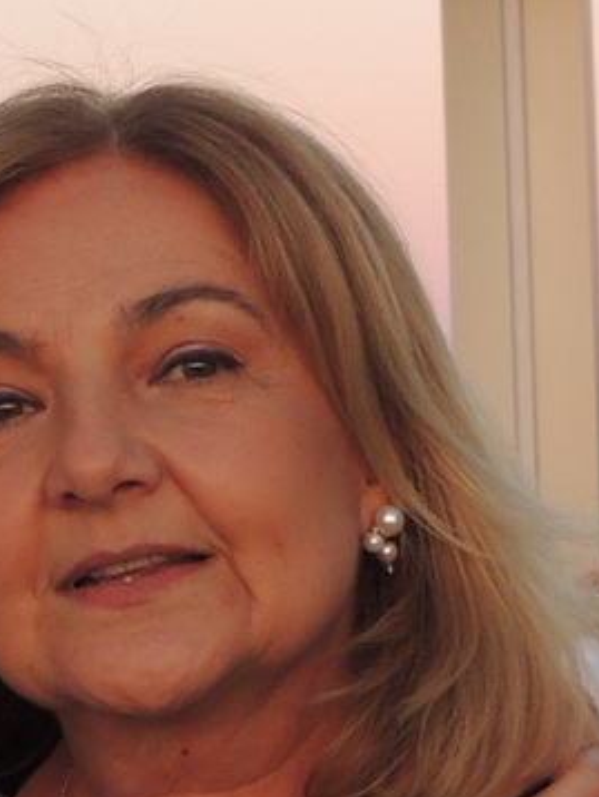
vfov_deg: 9.4
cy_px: 419
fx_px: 4839
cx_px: -318
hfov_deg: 7.0
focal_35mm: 210
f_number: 3.5
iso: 125
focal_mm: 8.3
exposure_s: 1/50
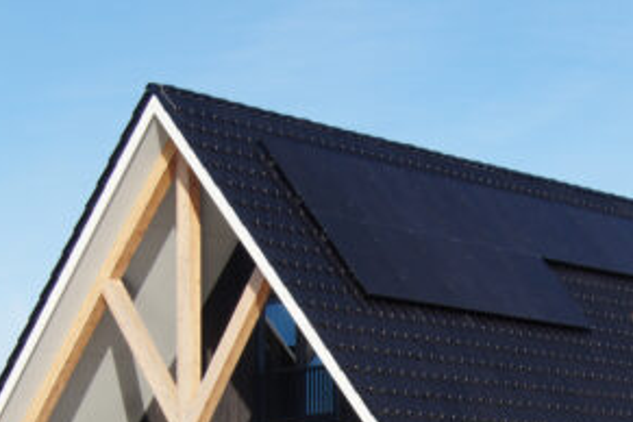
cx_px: 496
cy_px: 519
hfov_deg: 19.6
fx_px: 1811
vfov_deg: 12.9
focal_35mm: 103
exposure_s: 1/160
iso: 100
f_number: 10
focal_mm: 26
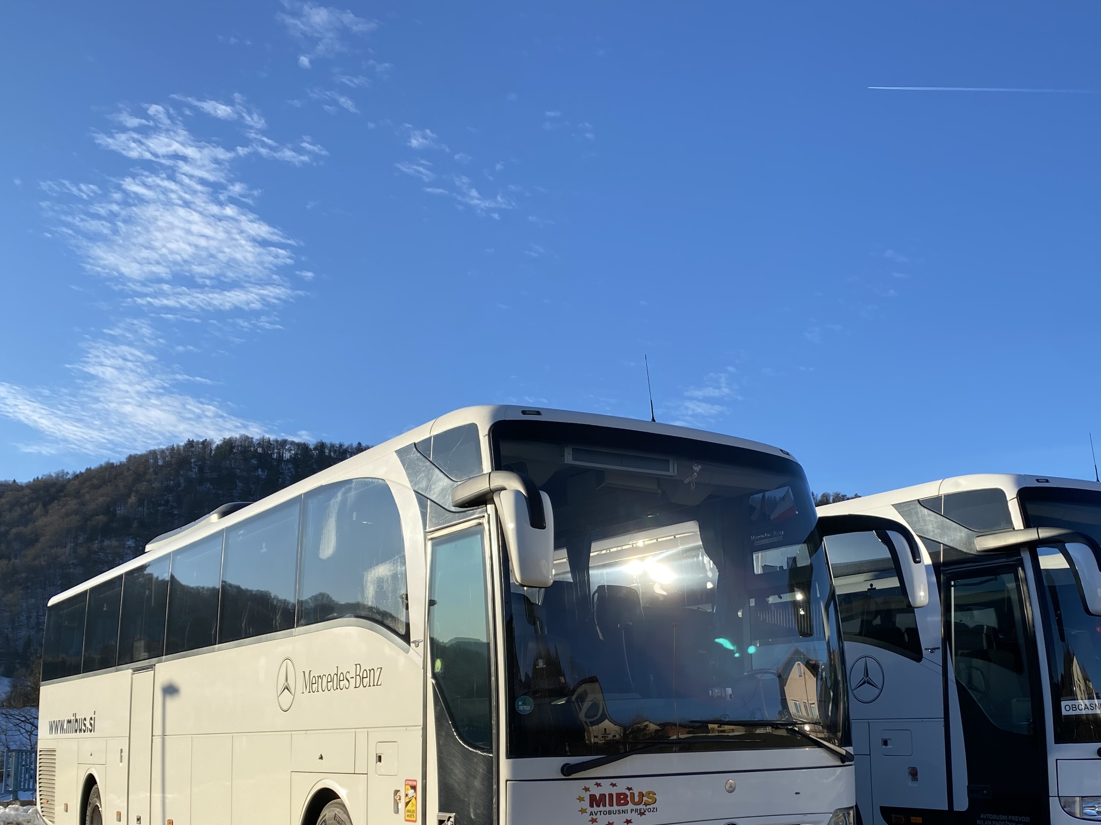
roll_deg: -2.2
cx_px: 695
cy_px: 618
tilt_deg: +6.6
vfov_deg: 36.0
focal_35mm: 39
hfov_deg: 47.4
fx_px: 1240
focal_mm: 4.25
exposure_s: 1/1727
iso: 32
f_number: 1.8
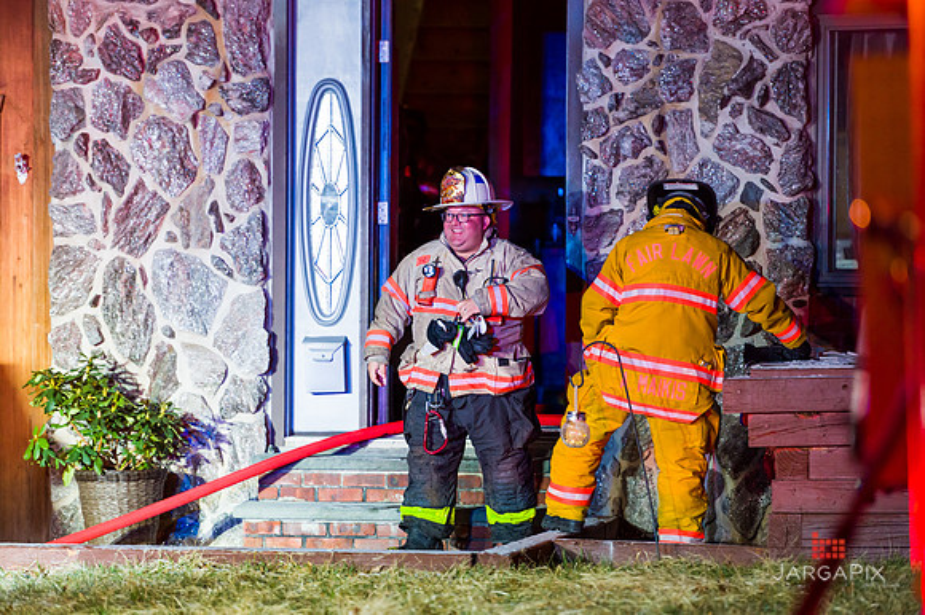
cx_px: 462
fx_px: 5136
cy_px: 308
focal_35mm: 200
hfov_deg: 10.3
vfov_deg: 6.9
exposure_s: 1/250
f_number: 3.2
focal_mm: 200
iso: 3200
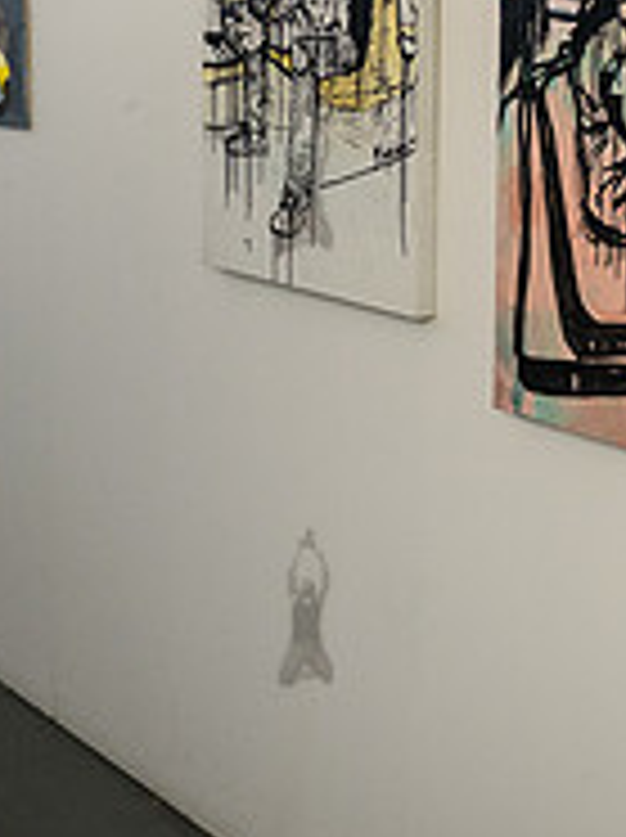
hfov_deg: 20.4
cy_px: 171
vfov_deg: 26.6
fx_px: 1740
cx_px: 302
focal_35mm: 72
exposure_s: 1/200
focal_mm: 24
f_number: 3.5
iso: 2500
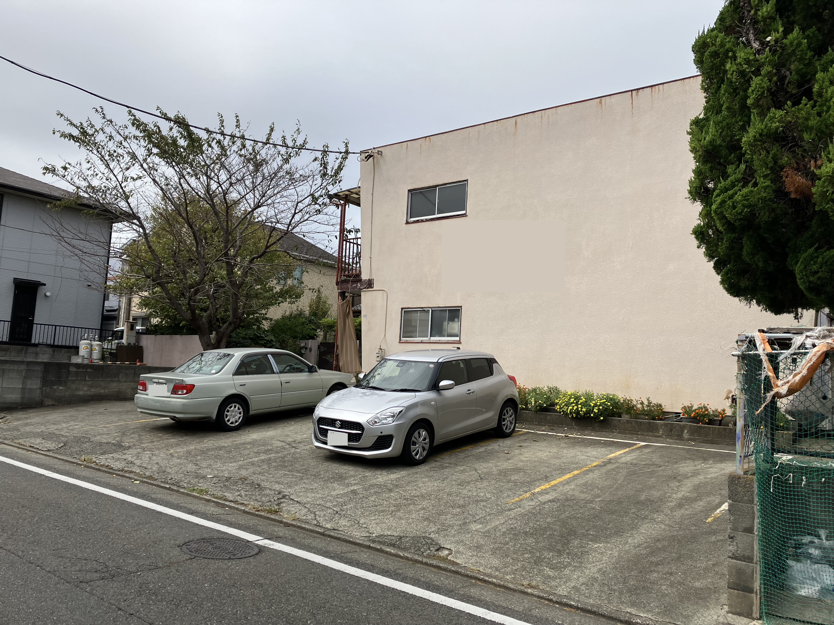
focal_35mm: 28
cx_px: 417
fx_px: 675
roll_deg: -3.1
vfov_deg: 49.7
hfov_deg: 63.4
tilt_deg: +8.1
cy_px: 312
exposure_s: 1/2703
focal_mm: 3.99
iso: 32
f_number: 1.8
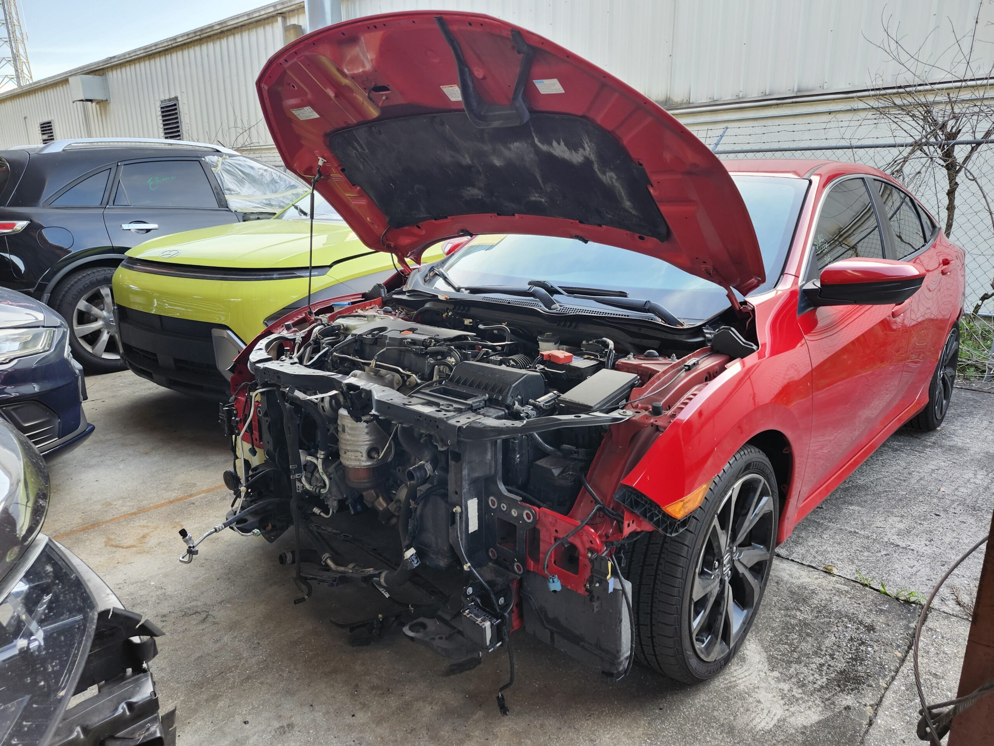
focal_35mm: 23
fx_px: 660
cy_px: 373
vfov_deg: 58.9
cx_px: 497
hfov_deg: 73.9
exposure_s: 1/180
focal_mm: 5.54
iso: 125
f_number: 1.8
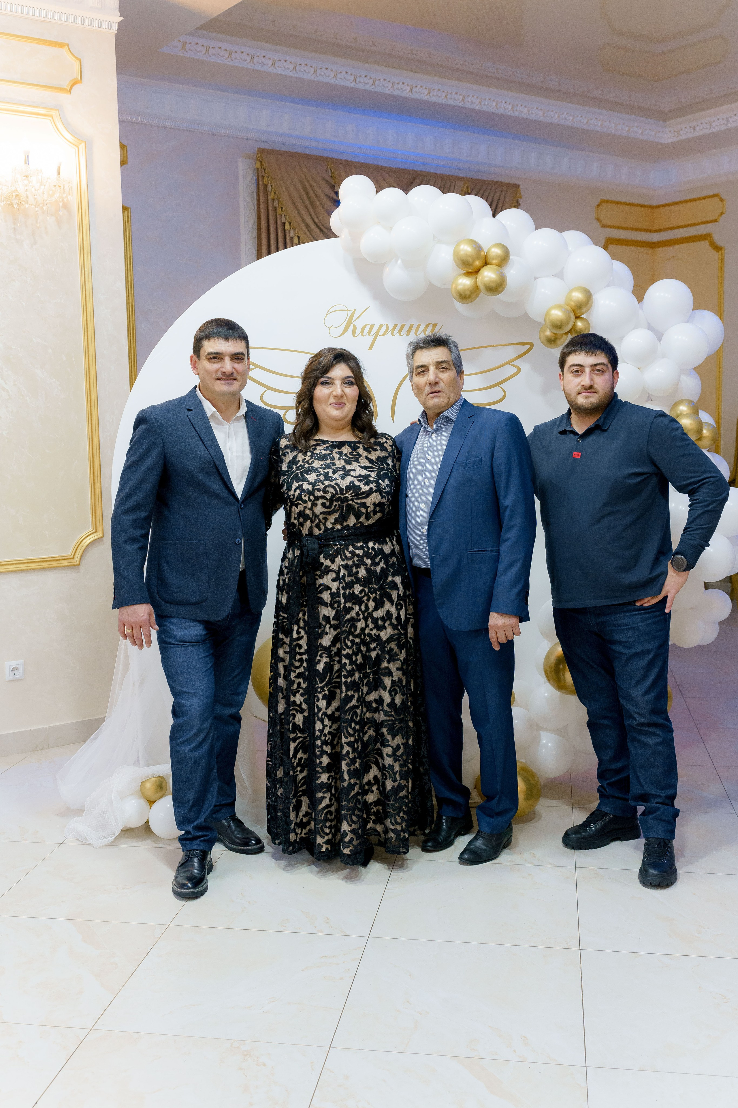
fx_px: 1138
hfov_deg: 35.9
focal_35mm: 37
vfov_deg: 51.9
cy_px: 554
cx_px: 369
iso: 3200
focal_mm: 37
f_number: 4.5
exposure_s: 1/160
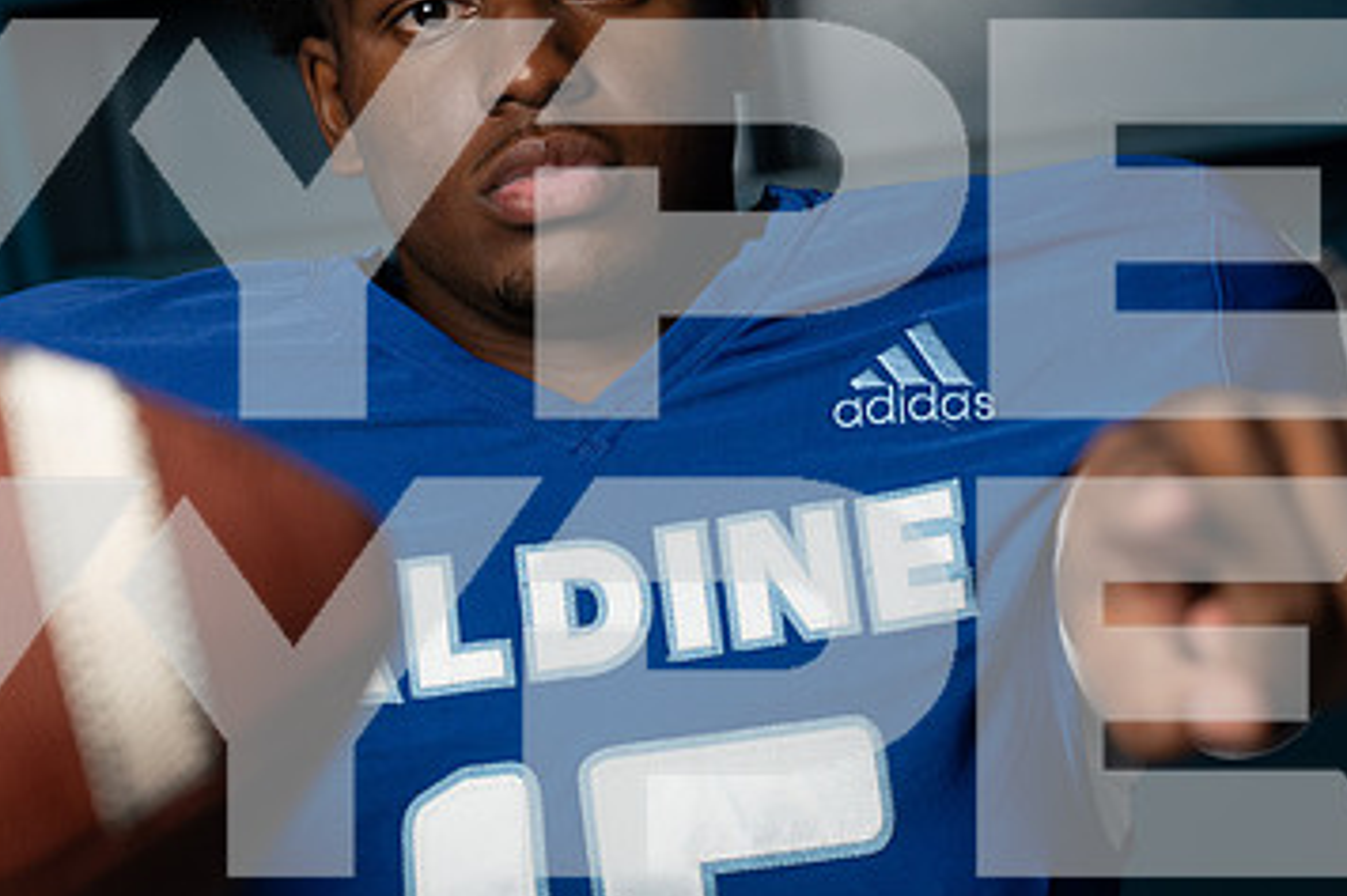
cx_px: 462
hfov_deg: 17.9
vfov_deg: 12.0
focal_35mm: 114
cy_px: 221
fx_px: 4263
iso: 1000
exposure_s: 1/250
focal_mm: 70
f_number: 4.5
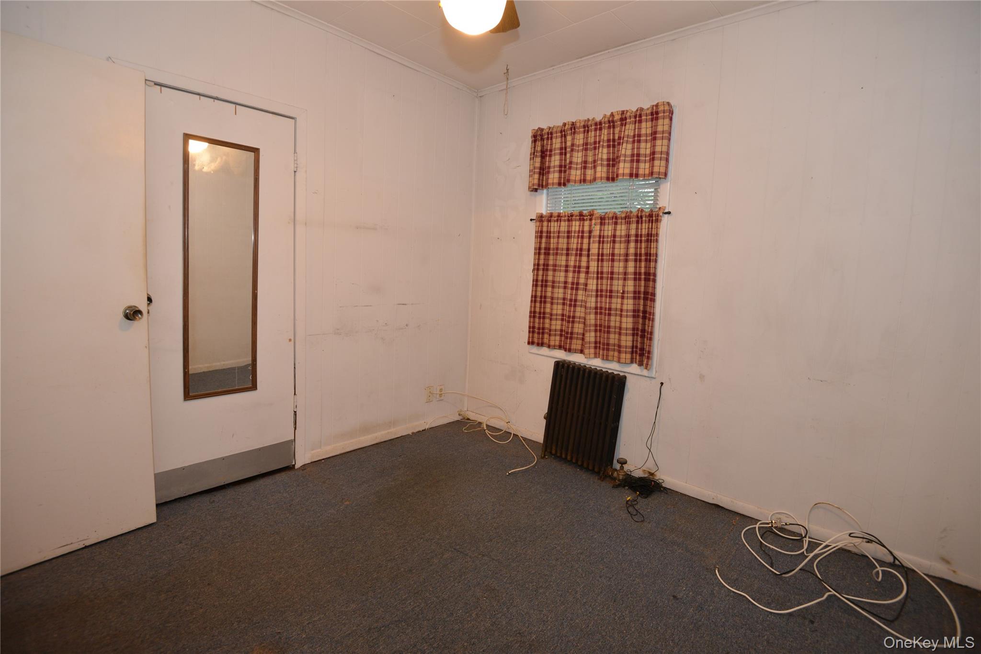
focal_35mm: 17
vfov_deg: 70.5
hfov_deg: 93.3
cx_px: 490
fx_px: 463
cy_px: 327
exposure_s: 1/60
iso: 800
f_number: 4
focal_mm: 17
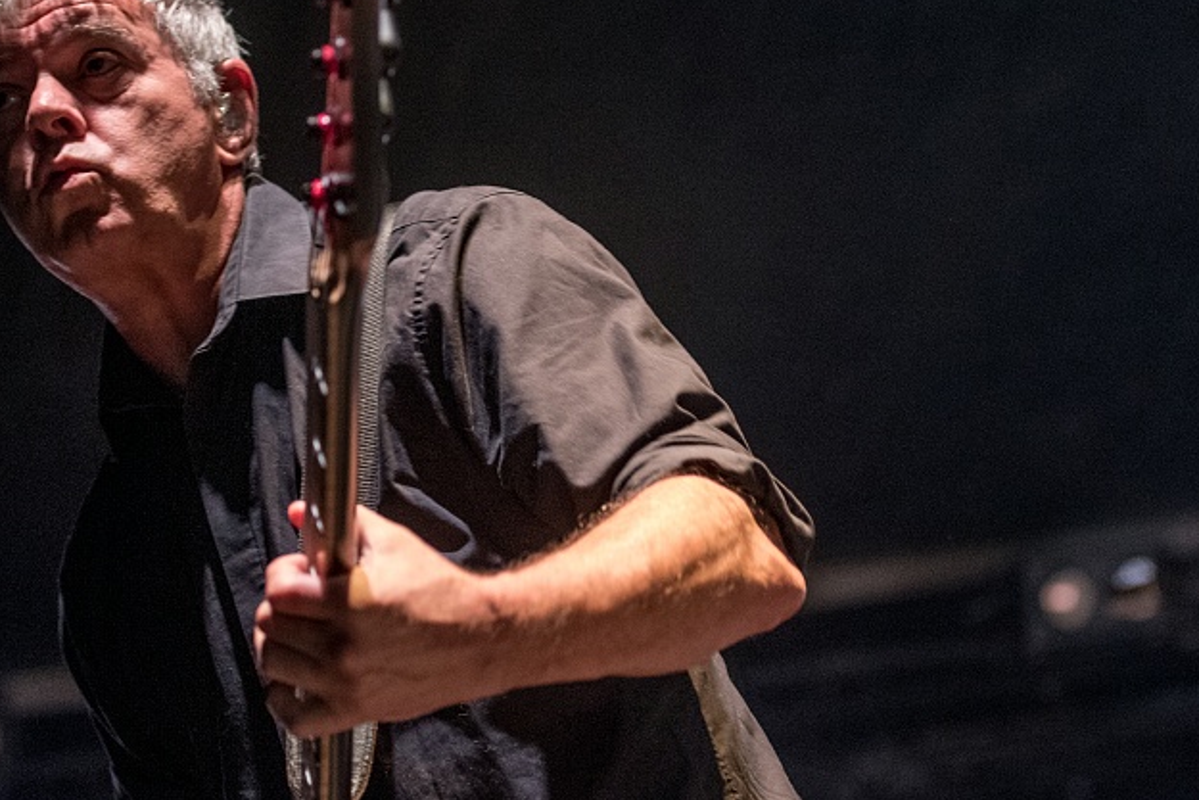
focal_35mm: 121
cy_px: 374
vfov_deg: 11.3
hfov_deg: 16.9
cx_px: 537
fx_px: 4031
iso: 4000
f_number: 2.8
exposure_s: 1/100
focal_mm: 70
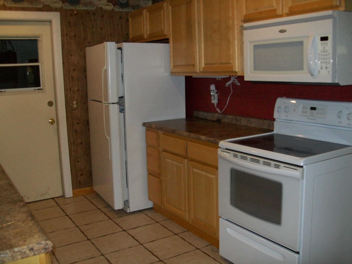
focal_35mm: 36
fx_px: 366
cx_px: 176
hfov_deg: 51.4
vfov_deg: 39.7
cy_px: 132
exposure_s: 1/60
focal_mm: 6
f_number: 2.7
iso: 160
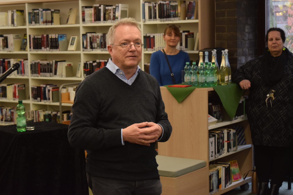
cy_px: 98
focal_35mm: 78
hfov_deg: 26.0
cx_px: 146
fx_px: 635
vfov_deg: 17.5
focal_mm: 52
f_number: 5.6
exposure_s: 1/60
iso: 1250
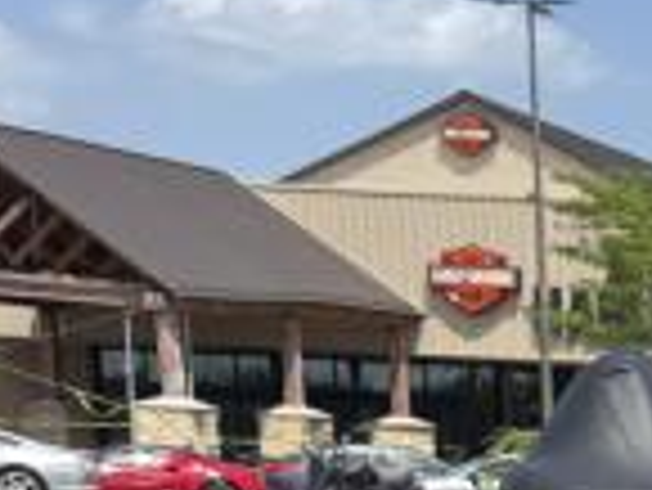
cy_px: 1002
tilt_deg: -11.0
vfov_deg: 10.3
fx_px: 2488
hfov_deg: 11.8
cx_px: 1632
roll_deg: -2.4
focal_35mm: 132
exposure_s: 1/1637
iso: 80
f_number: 1.78
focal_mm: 6.76
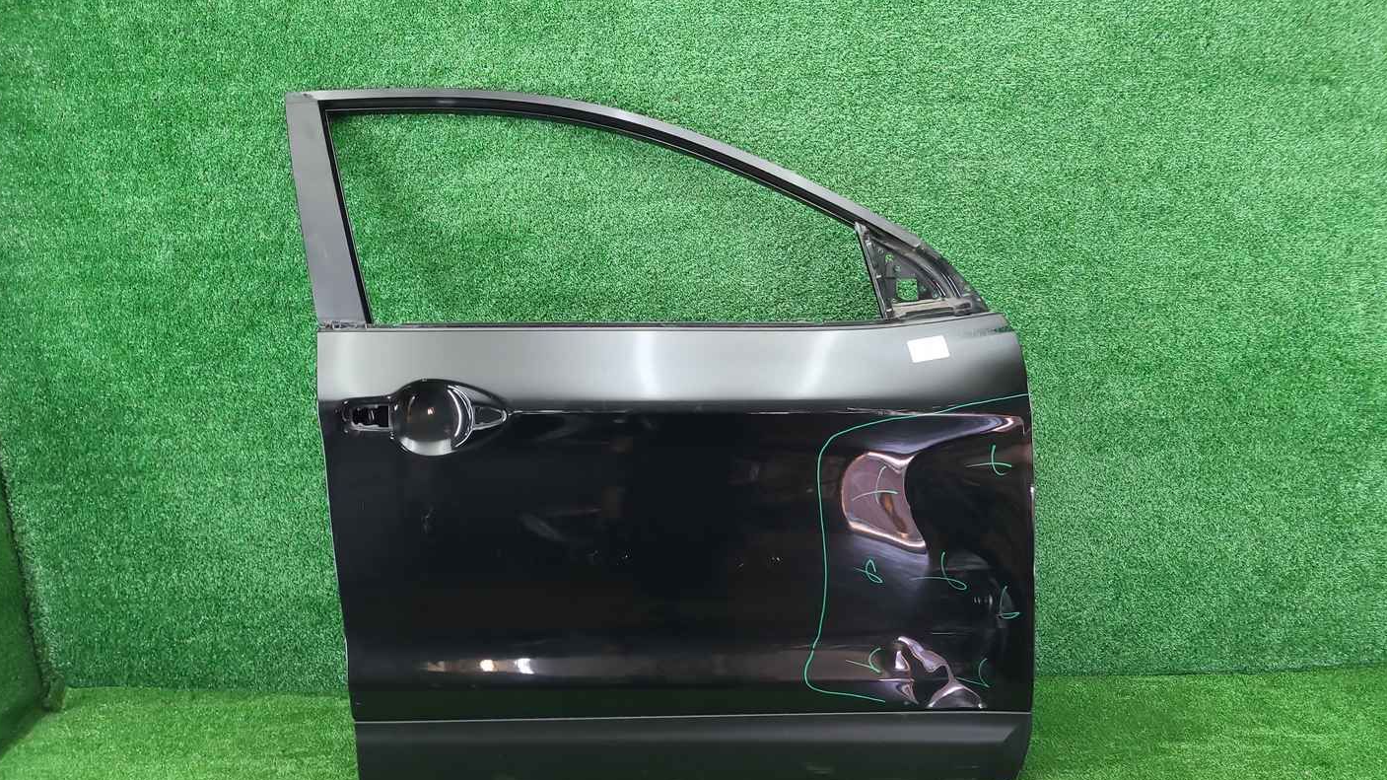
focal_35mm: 29
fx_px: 1066
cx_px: 680
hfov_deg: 66.1
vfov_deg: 40.1
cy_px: 419
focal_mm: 5.4
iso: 195
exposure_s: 1/50
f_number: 1.8
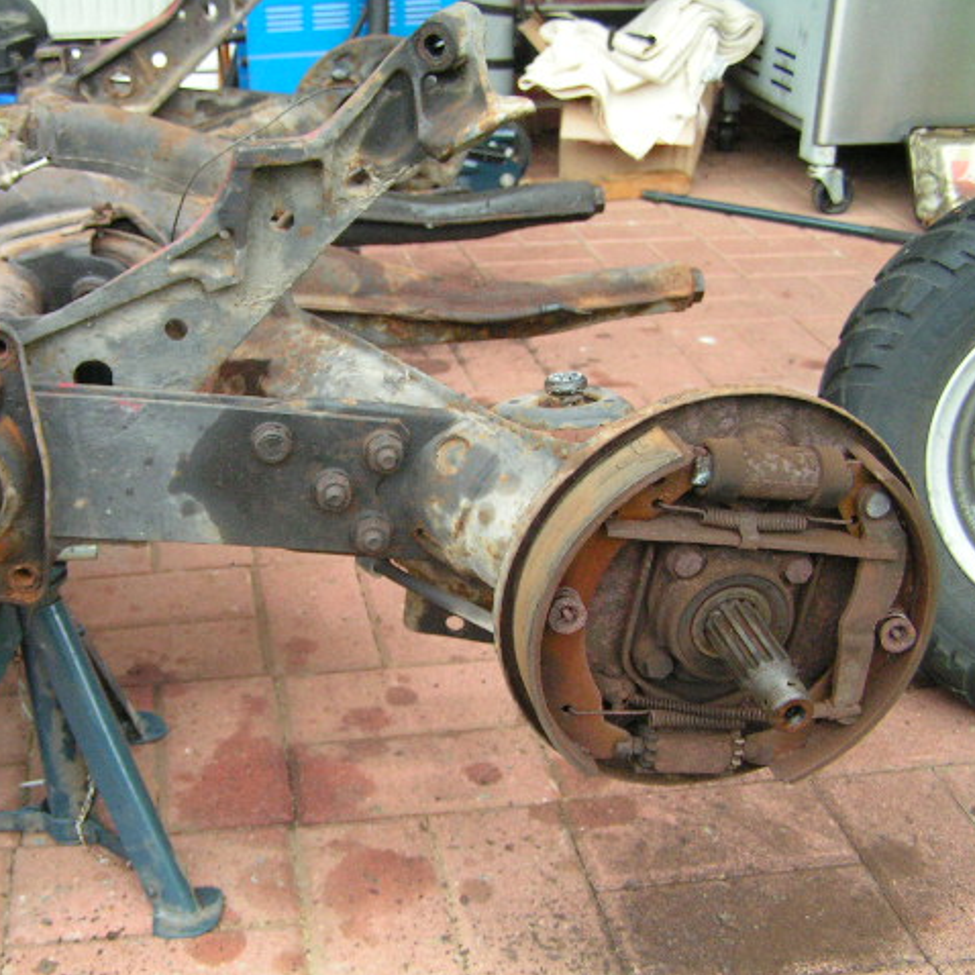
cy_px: 488
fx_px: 1434
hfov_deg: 37.4
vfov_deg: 37.6
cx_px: 381
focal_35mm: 45
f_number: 2.8
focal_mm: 6.3
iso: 200
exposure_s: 1/40
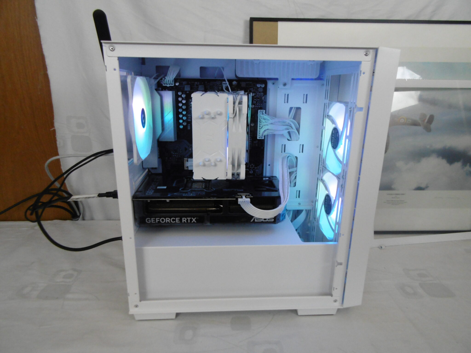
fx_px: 299
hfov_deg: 76.4
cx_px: 236
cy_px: 176
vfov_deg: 61.1
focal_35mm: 22
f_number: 3
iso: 250
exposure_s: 1/60
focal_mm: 4
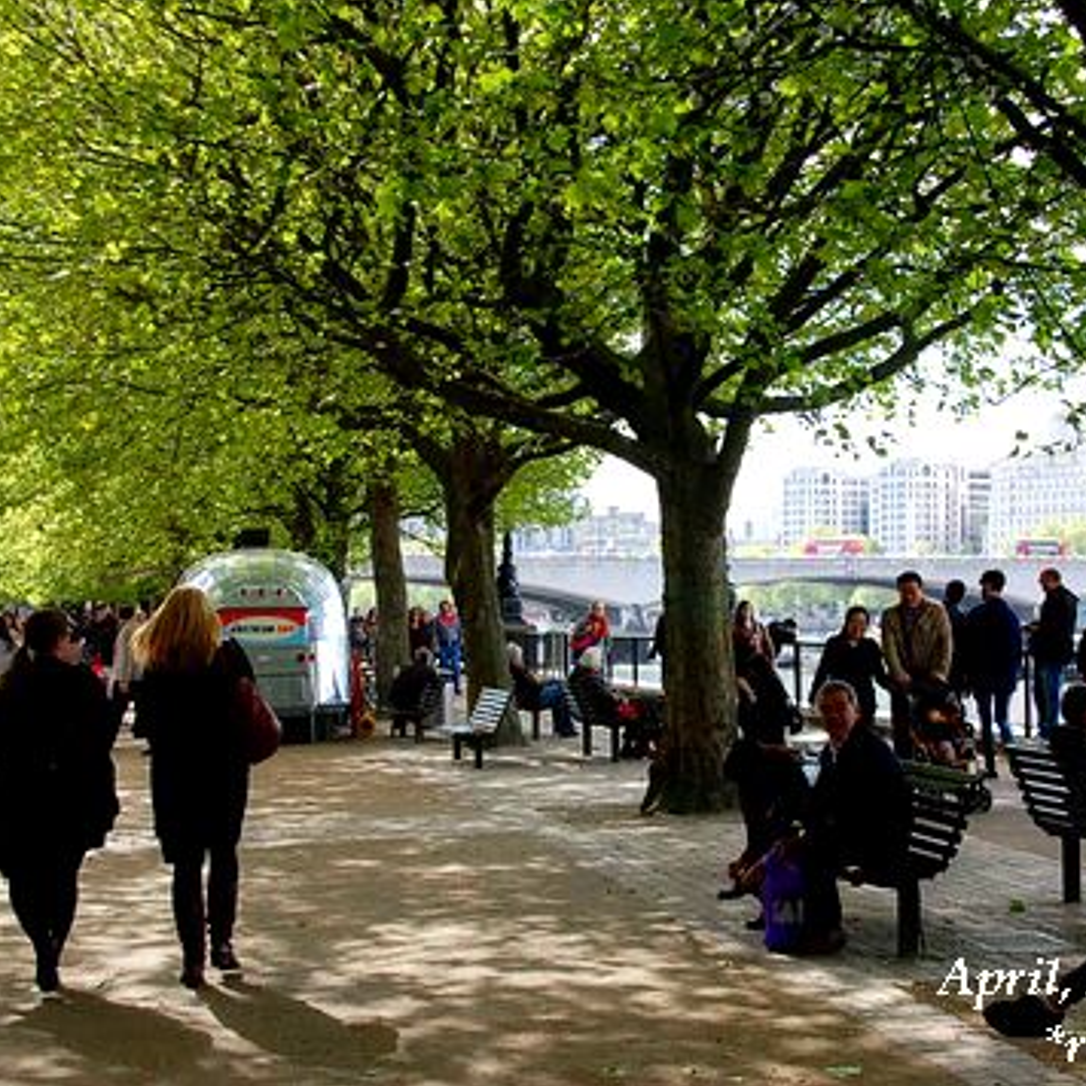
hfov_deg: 27.6
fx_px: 2201
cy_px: 540
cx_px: 663
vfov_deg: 27.7
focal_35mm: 62
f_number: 6.3
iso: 200
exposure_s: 1/160
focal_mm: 32
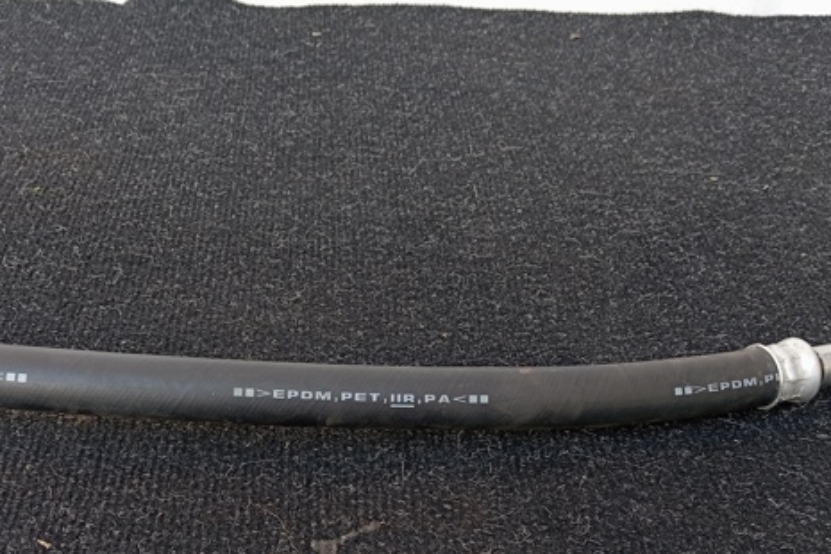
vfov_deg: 32.8
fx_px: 923
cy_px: 407
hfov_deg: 48.2
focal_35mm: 40
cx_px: 342
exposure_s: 1/50
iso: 56
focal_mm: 4.22
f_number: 1.8
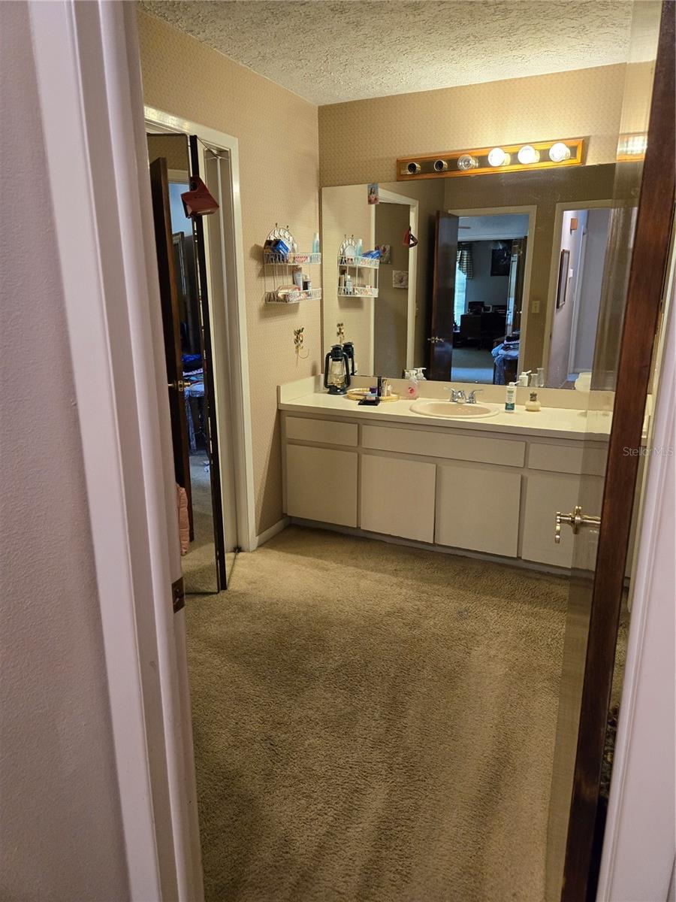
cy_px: 451
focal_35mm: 23
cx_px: 338
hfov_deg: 58.9
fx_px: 599
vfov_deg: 73.9
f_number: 1.8
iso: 500
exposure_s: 1/120
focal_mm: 5.4
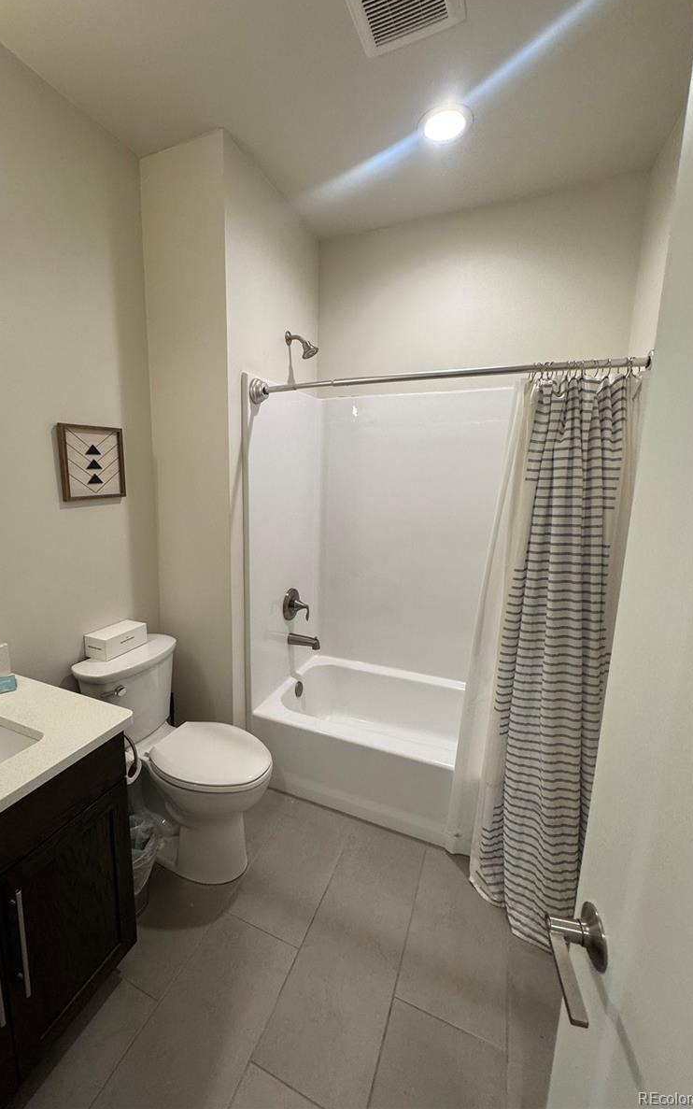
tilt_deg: -9.9
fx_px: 453
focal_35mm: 15
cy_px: 549
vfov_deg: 101.5
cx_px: 301
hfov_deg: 74.4
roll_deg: -0.7
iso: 160
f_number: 2.2
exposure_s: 1/120
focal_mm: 2.22
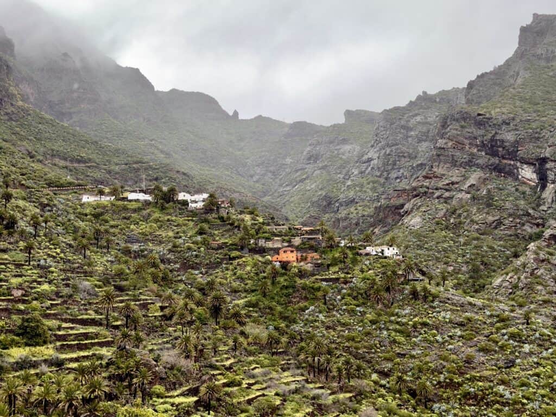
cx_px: 278
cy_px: 208
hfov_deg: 45.8
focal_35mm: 41
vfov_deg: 35.1
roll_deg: +2.2
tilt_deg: +7.5
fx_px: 659
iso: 100
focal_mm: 6.76
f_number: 1.78
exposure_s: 1/799
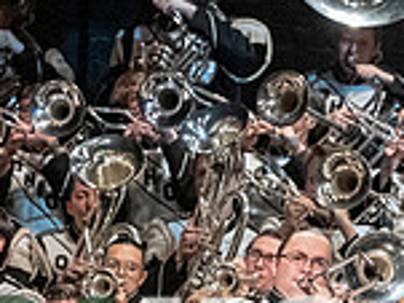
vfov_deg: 1.9
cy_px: 421
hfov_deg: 2.6
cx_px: 158
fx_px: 9049
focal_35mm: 776
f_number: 4
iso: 5000
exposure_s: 1/500
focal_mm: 140
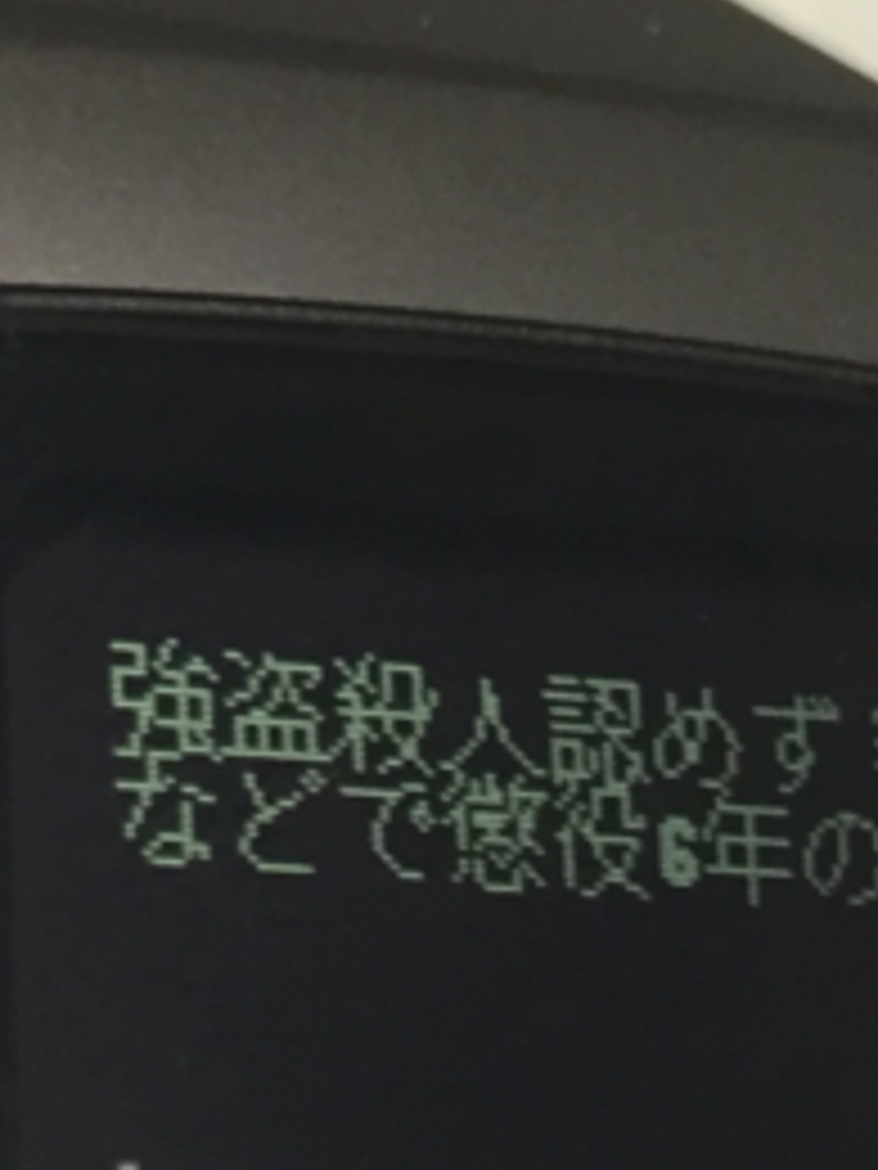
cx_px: 626
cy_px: 1305
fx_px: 3855
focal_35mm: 114
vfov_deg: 16.7
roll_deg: -23.6
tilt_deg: -43.0
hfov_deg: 13.0
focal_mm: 4.15
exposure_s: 1/30
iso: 125
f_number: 2.2
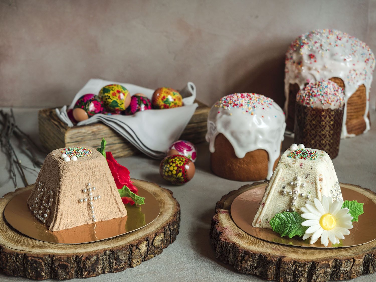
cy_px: 141
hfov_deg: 24.4
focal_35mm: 80
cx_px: 188
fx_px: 869
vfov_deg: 18.4
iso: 250
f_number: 3.5
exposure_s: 1/6
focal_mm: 40
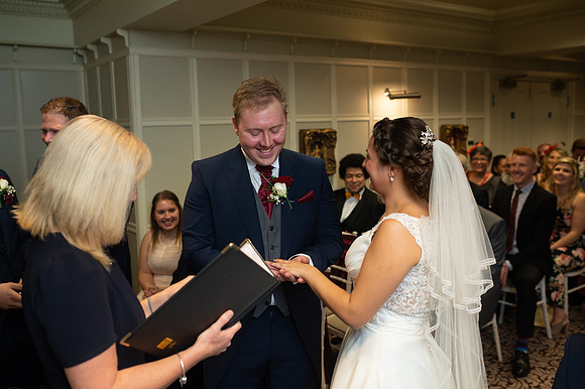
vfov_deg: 37.8
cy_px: 194
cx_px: 292
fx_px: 568
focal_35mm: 35
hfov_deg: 54.5
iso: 320
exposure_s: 1/100
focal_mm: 35
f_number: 3.2
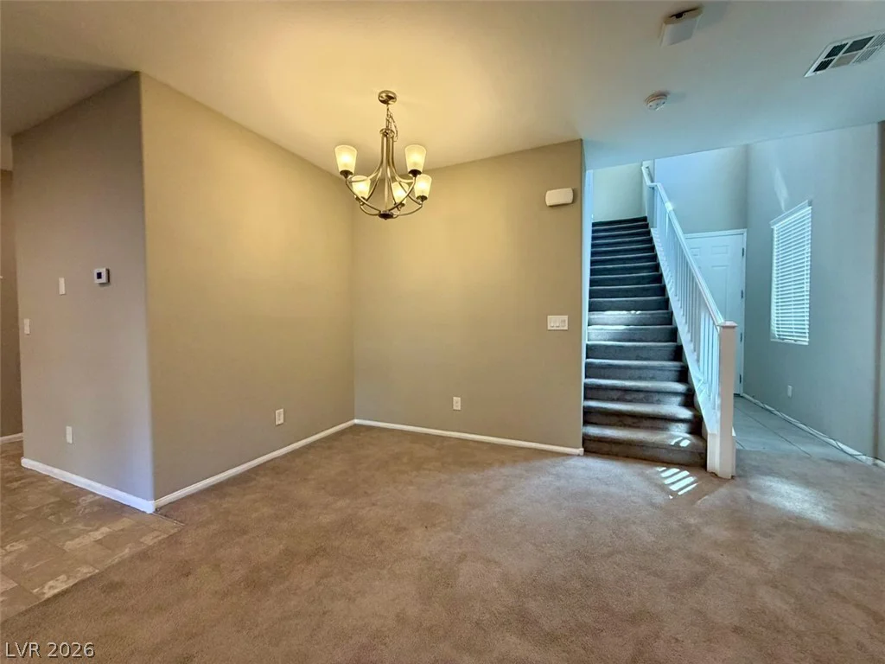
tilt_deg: -2.8
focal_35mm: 14
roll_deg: +1.7
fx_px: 358
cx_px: 442
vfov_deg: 85.7
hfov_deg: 102.1
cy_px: 332
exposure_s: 1/120
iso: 250
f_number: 2.2
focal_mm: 2.22
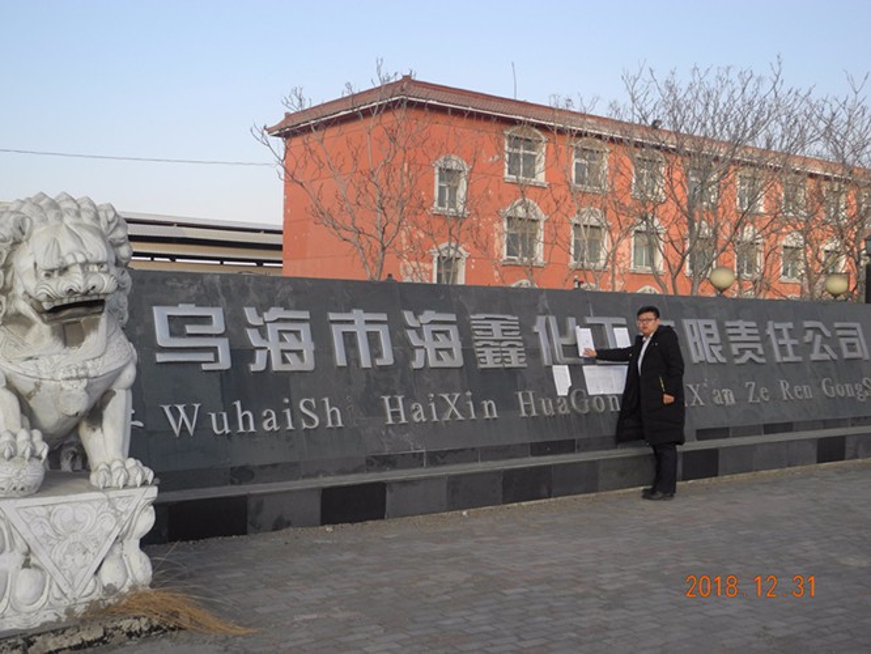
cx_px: 436
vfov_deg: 35.2
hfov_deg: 45.8
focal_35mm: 41
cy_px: 327
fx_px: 1032
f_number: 3.2
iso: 100
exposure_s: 1/640
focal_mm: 8.8
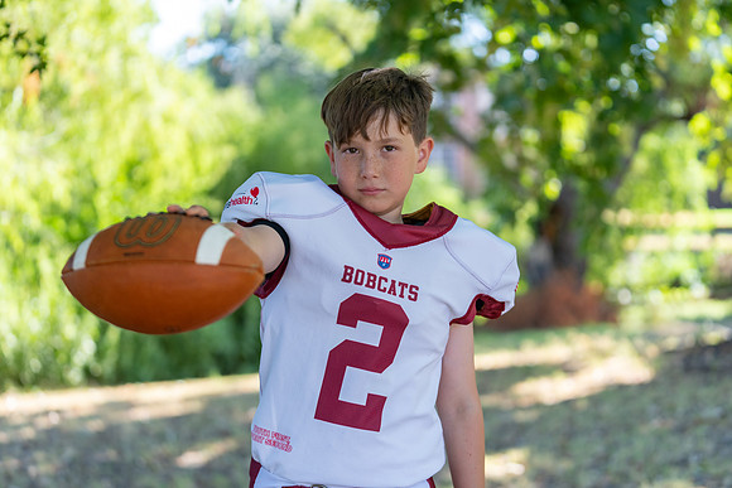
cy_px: 244
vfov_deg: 19.5
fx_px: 1424
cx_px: 366
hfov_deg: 28.8
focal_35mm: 70
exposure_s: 1/320
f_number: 2.8
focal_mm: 70
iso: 200
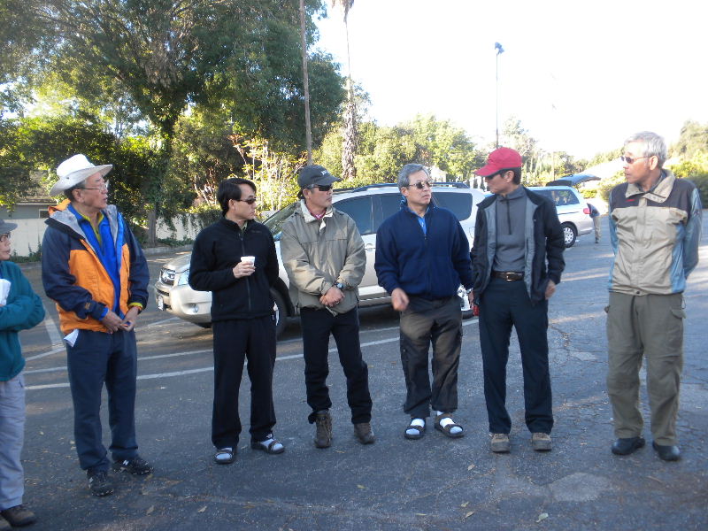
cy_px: 266
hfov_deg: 50.1
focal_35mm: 37
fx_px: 757
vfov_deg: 38.7
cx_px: 354
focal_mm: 6.6
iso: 66
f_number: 3.5
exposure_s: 1/56.7
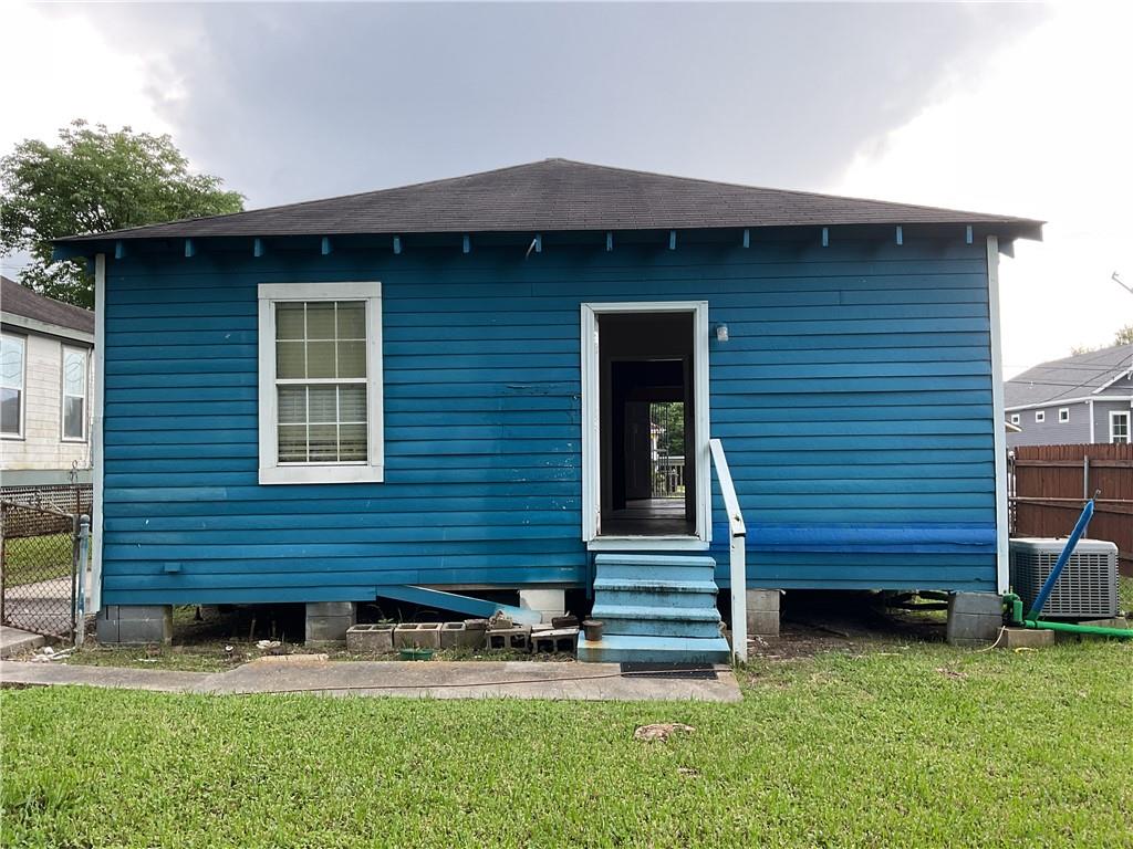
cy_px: 424
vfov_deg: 48.2
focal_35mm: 29
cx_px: 566
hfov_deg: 61.7
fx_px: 949
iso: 16
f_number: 1.8
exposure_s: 1/190
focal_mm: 3
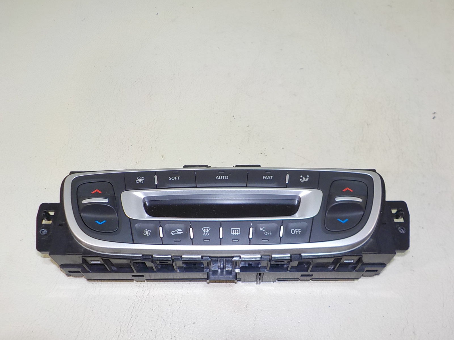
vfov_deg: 46.8
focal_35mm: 30
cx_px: 227
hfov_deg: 60.0
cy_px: 170
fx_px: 393
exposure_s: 1/80
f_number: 3.3
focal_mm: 4.1
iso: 125
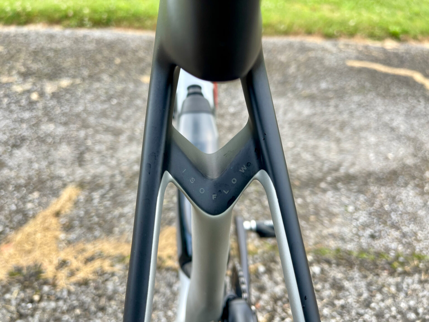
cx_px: 214
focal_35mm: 25
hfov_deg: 69.4
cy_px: 161
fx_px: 310
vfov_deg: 54.9
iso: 32
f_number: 1.6
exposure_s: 1/200
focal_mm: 5.1
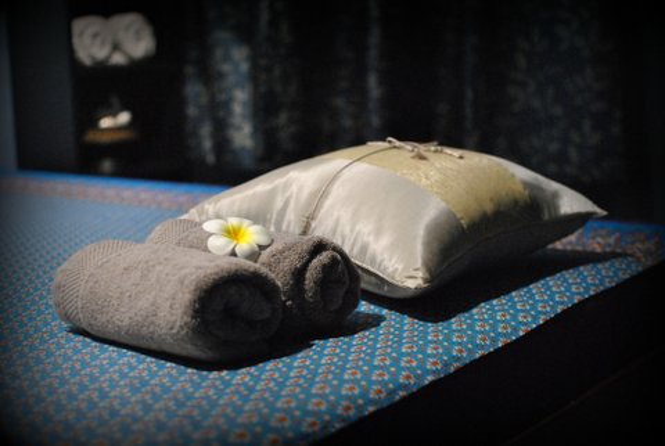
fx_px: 972
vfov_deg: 25.9
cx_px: 332
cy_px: 223
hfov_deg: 37.8
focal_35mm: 52
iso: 1600
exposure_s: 1/100
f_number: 1.8
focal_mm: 35
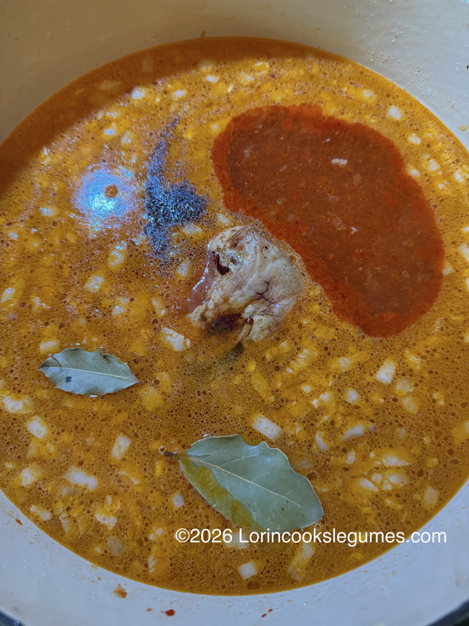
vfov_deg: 71.6
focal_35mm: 24
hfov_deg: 56.8
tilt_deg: -75.2
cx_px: 234
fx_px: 434
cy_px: 313
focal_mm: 6.76
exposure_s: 1/60
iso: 640
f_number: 1.78
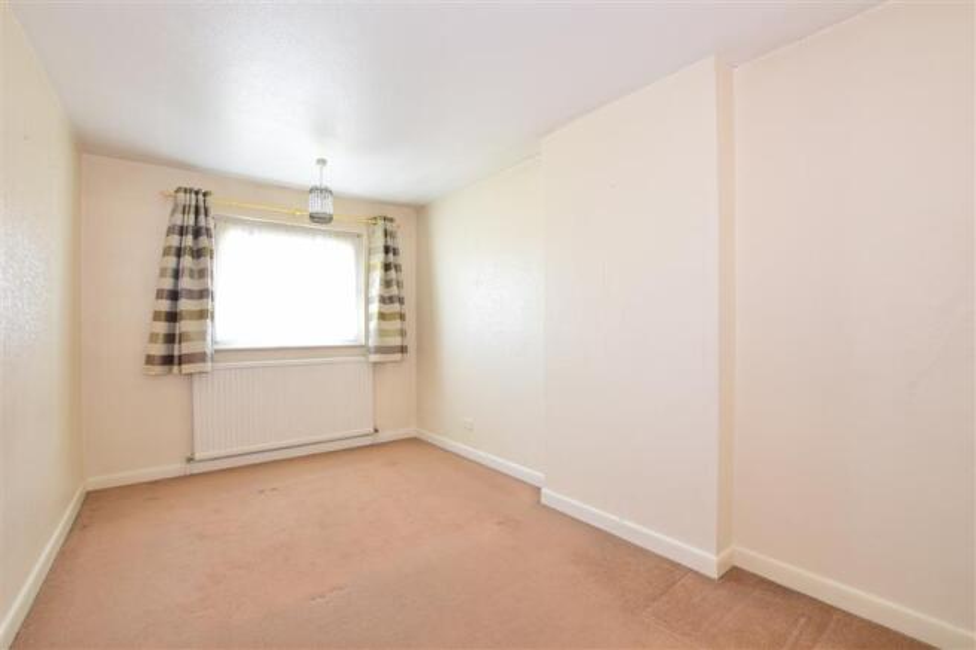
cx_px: 488
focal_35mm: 15
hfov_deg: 100.4
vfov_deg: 77.3
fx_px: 407
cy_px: 325
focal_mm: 10
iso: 250
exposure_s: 1/2
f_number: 14
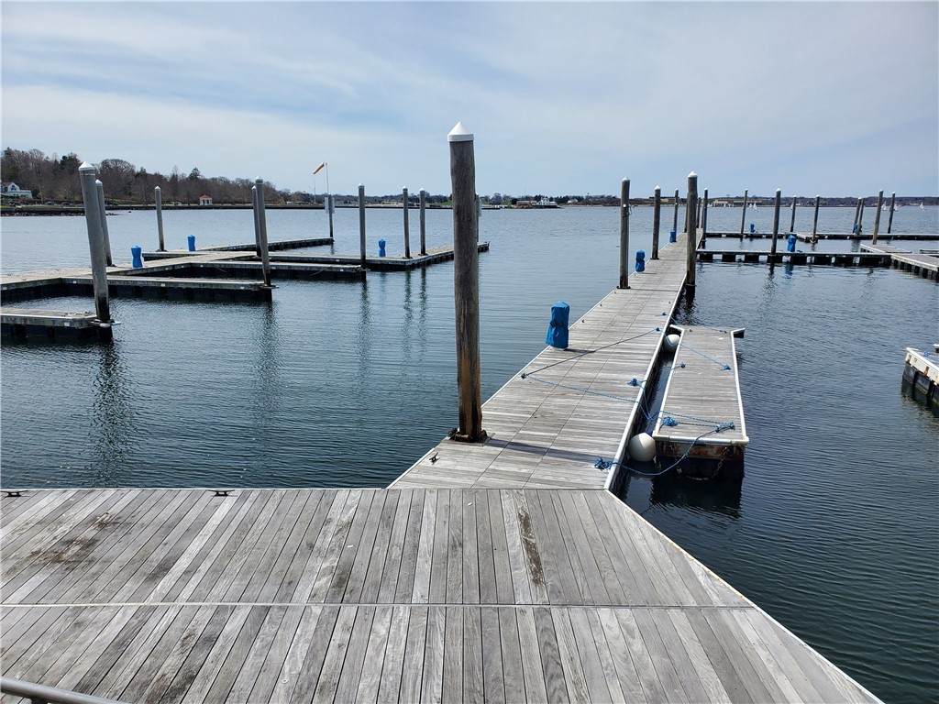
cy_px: 352
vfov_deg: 53.1
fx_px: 705
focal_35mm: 26
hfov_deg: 67.3
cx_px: 470
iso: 50
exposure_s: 1/2341
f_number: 2.4
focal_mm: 4.3
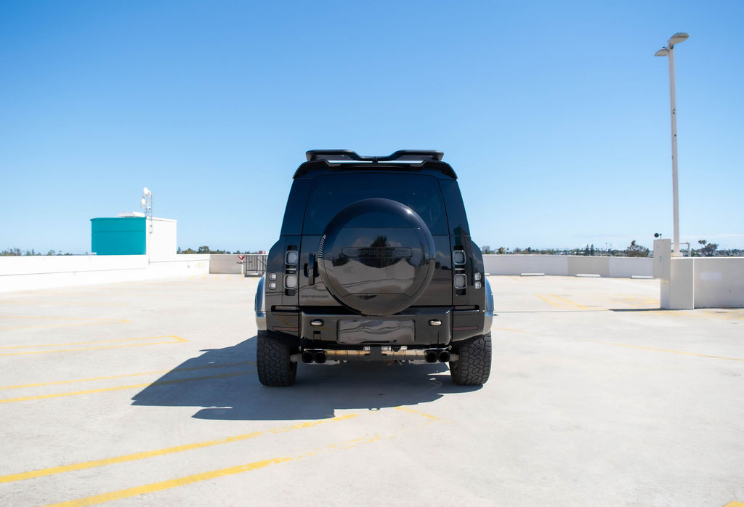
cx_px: 381
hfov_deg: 65.9
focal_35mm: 28
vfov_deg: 47.6
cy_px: 254
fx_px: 574
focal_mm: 18
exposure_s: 1/1250
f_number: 5.6
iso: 400
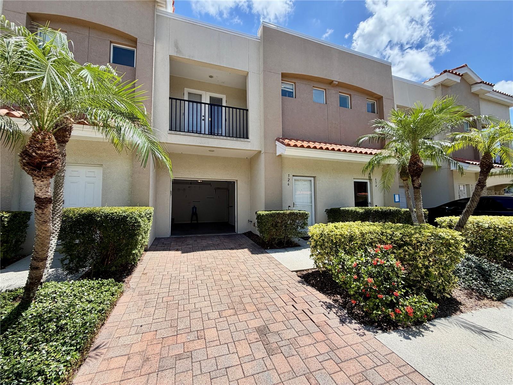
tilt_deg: +4.0
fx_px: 207
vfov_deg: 85.7
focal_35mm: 14
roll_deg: +0.6
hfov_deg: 102.1
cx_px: 256
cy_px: 192
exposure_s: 1/770
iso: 40
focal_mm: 2.22
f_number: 2.2
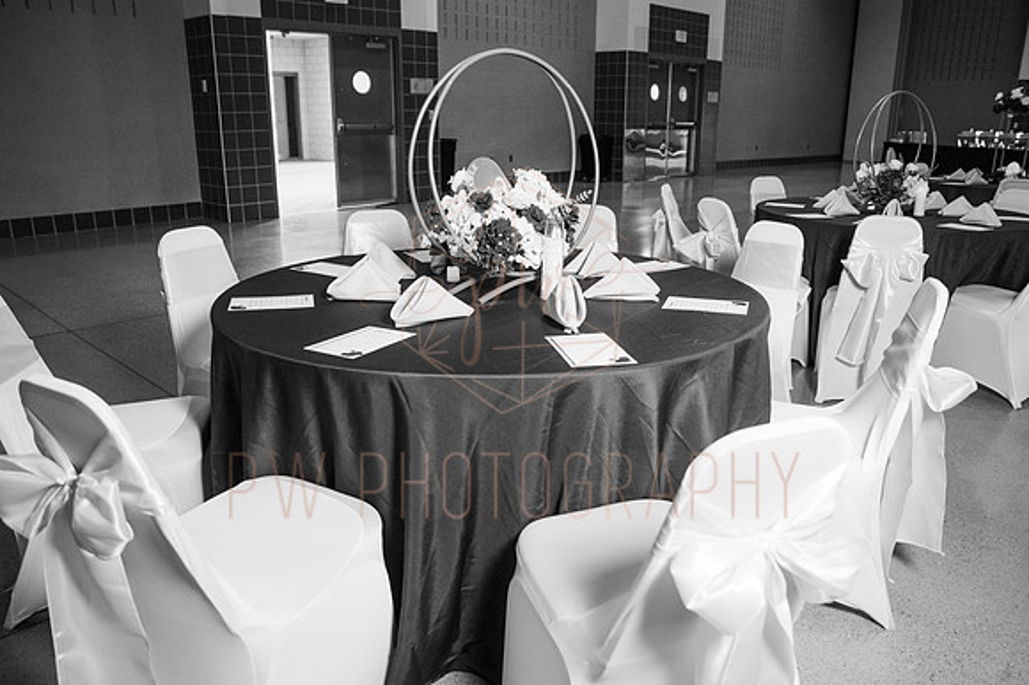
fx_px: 760
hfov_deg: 68.2
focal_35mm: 27
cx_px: 528
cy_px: 337
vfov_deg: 48.5
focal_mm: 24
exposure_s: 1/200
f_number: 2.8
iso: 640
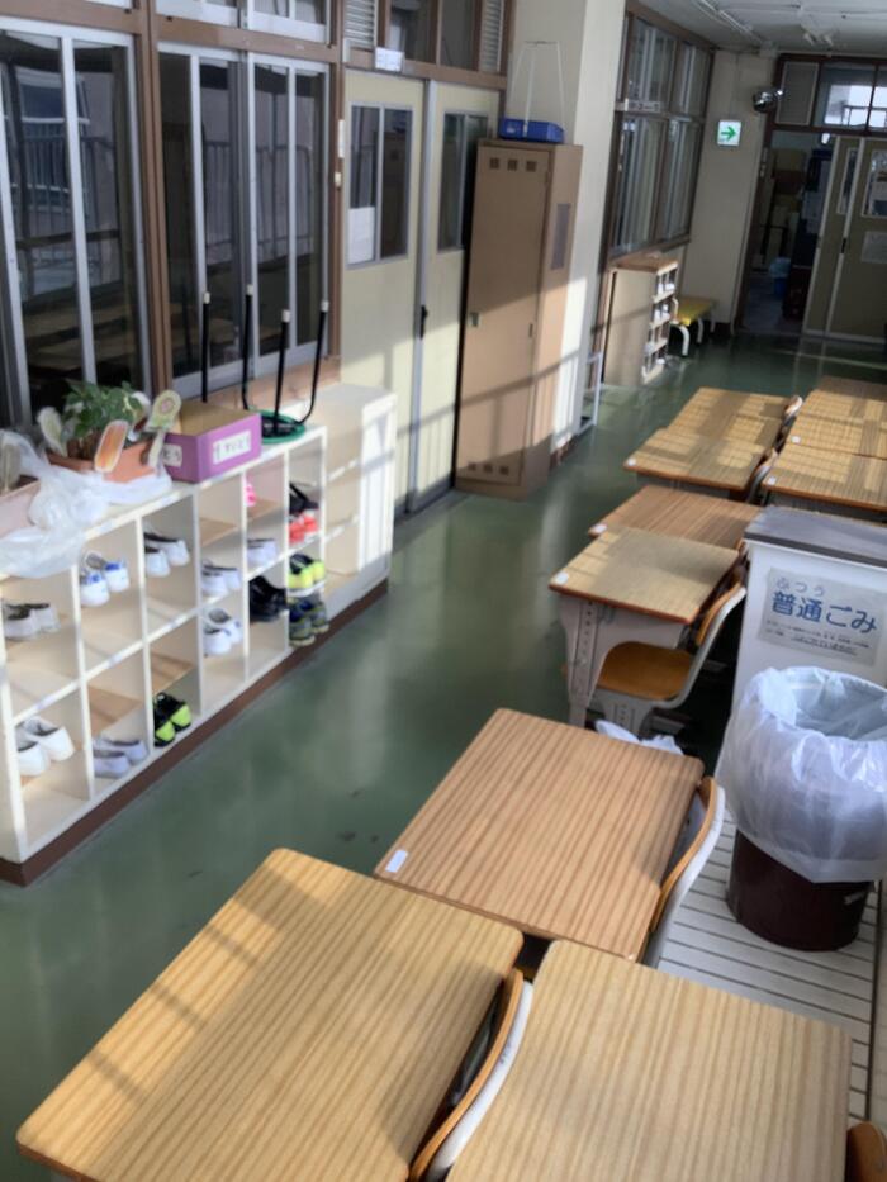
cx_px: 444
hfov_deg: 45.5
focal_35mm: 31
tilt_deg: -22.3
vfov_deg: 58.3
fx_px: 1059
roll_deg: -3.2
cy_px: 591
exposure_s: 1/120
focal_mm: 3.3
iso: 40
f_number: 2.4
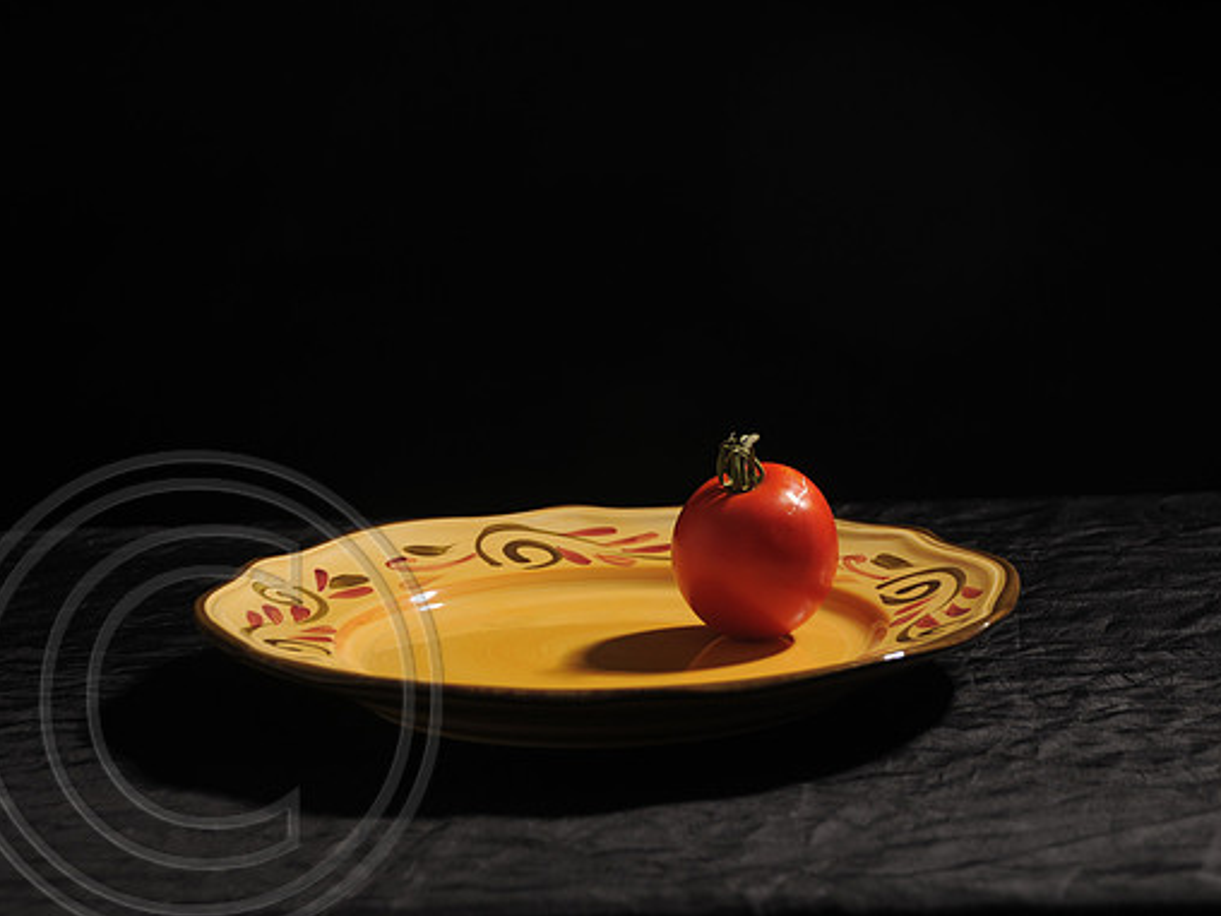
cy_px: 458
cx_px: 630
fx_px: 3598
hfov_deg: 19.3
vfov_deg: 14.5
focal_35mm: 102
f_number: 5.6
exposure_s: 1/100
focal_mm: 62
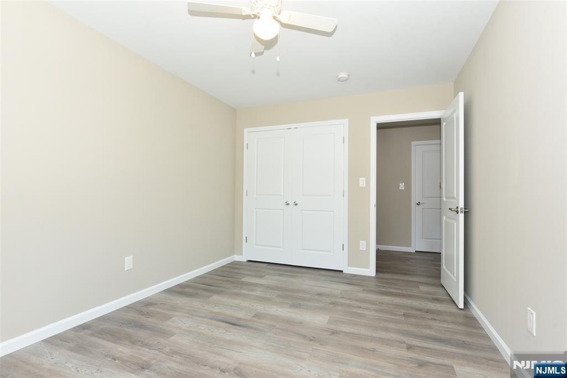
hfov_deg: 93.3
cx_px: 284
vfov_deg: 70.5
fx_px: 268
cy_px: 189
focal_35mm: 17
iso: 800
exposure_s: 1/90
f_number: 4.8
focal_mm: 17
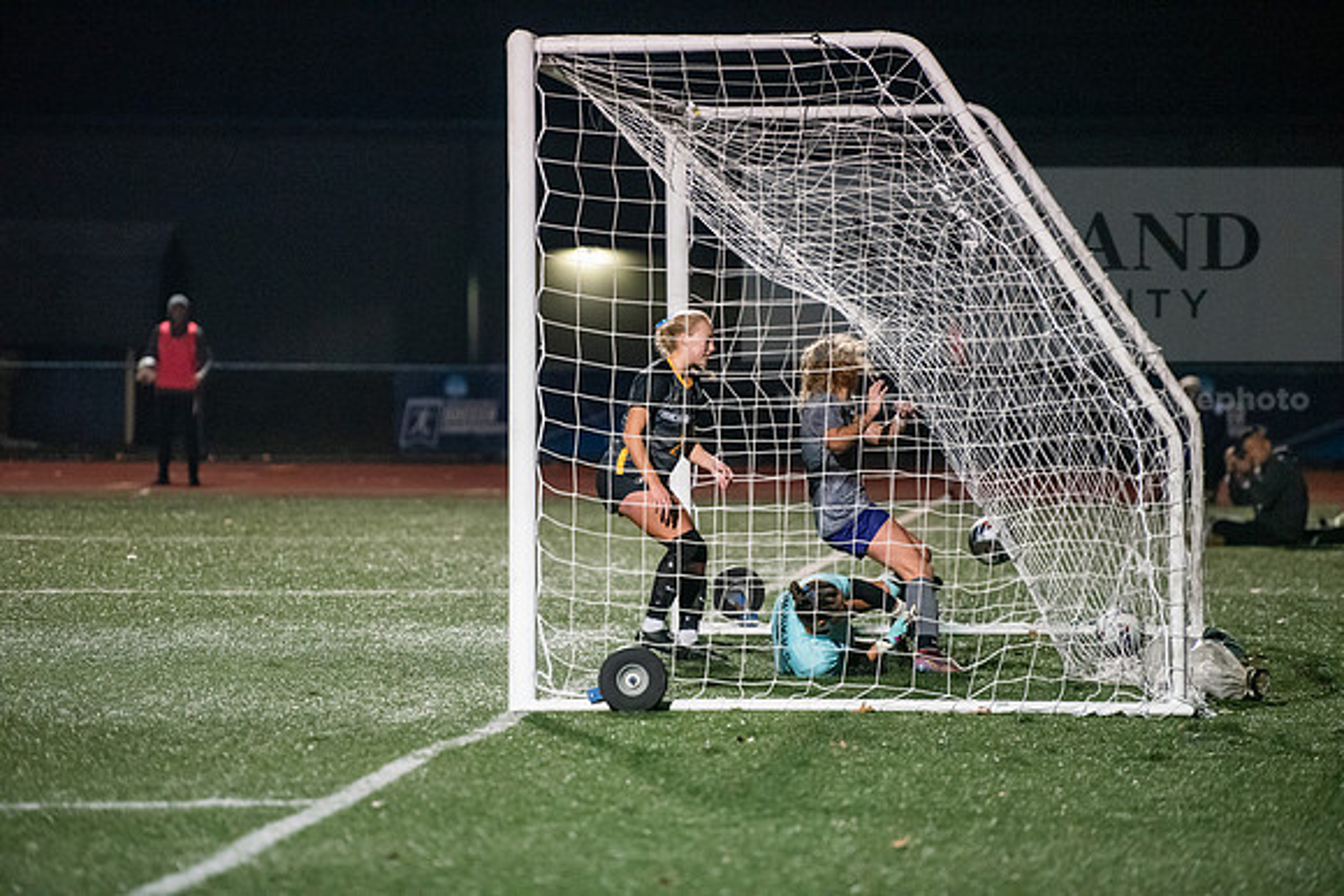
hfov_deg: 10.3
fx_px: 7468
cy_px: 448
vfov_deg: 6.9
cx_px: 672
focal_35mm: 200
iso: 8000
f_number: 2.8
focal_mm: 200
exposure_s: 1/1000
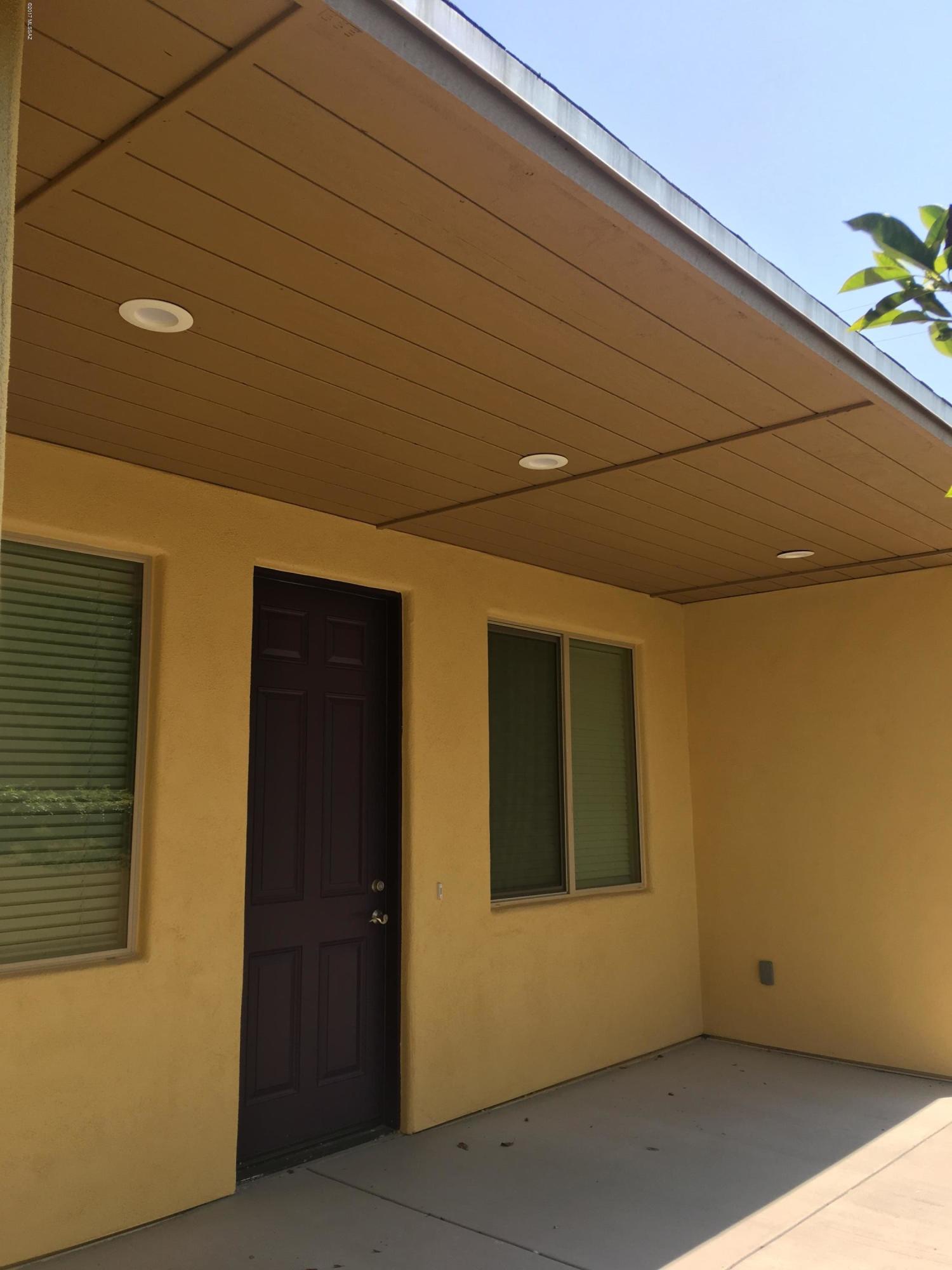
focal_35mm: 29
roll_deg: +0.3
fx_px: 1063
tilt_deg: +10.9
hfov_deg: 48.2
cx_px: 476
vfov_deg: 61.7
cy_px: 635
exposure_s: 1/574
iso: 25
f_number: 2.2
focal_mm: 4.15
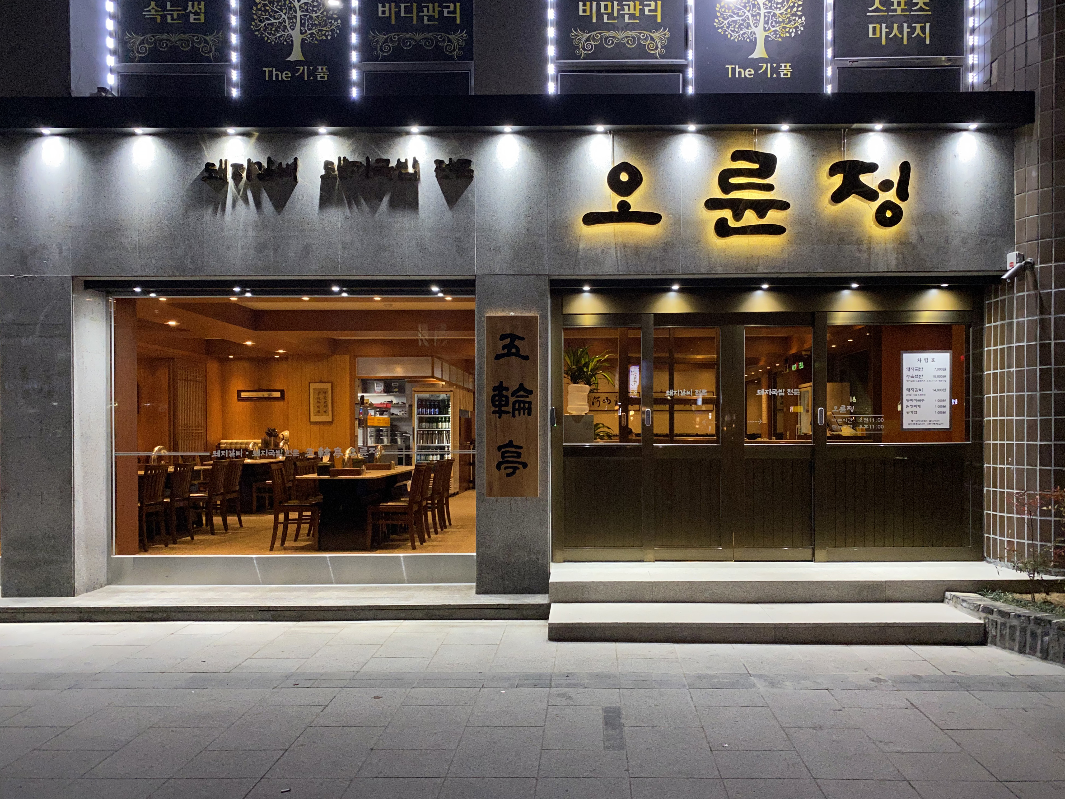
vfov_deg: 53.1
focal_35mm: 26
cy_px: 400
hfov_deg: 67.3
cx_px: 532
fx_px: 800
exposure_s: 1/60
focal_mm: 4.25
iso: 400
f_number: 1.8
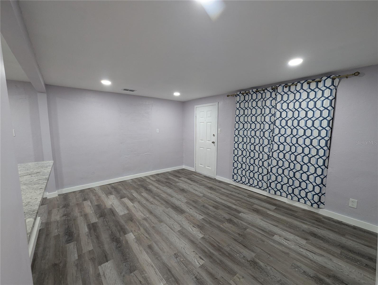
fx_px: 142
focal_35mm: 13
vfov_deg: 90.1
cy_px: 142
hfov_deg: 106.1
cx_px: 189
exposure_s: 1/23.8
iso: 84
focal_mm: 1.95
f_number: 2.2
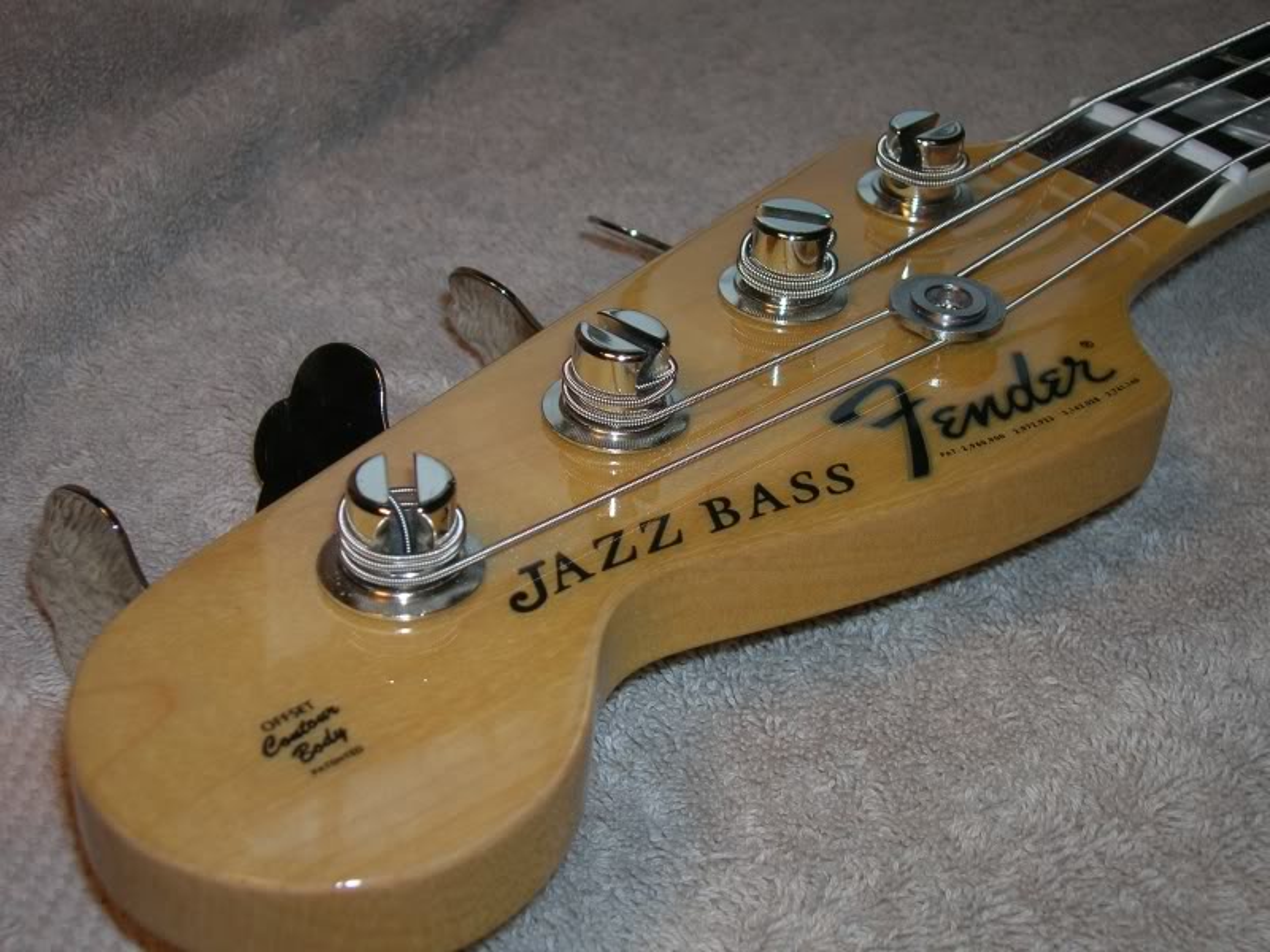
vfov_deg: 31.5
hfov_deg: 41.2
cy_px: 476
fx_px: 1688
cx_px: 635
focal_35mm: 46
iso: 50
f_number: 3.2
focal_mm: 7.7
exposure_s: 1/60.1
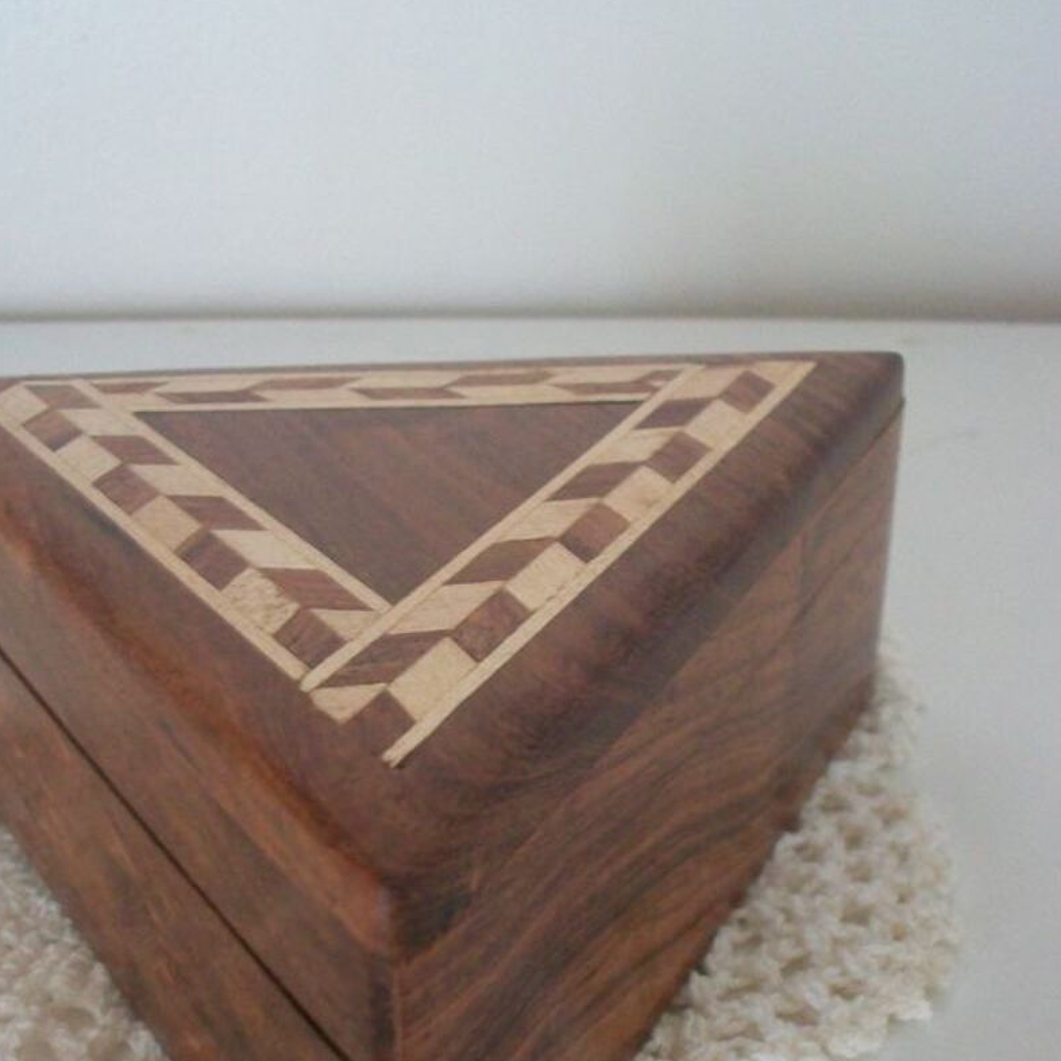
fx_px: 1769
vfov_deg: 32.8
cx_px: 398
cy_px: 793
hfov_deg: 33.2
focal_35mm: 51
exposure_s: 1/8
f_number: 2.8
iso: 160
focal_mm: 5.7
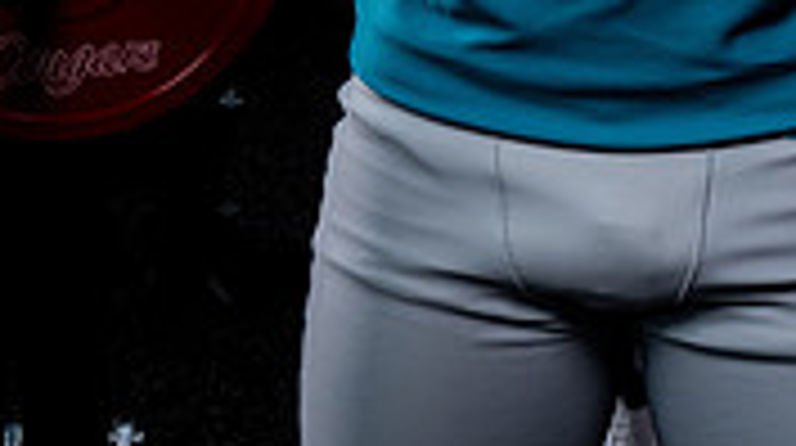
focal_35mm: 136
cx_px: 625
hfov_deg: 15.7
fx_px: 2867
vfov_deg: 8.3
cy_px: -536
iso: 640
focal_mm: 51
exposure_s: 1/250
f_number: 9
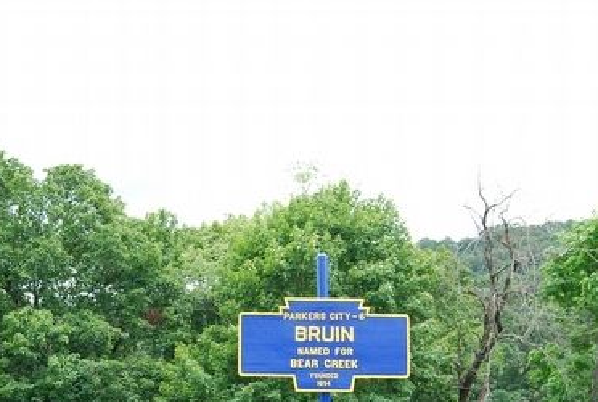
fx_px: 966
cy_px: 415
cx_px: 175
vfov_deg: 22.5
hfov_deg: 33.9
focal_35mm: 58
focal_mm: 18
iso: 110
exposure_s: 1/125
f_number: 5.6
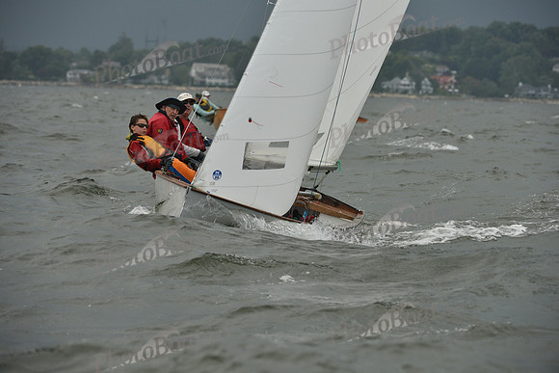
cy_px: 186
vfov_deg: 5.7
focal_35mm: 240
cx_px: 280
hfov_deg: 8.6
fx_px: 3727
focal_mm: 240
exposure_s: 1/800
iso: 400
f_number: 6.3
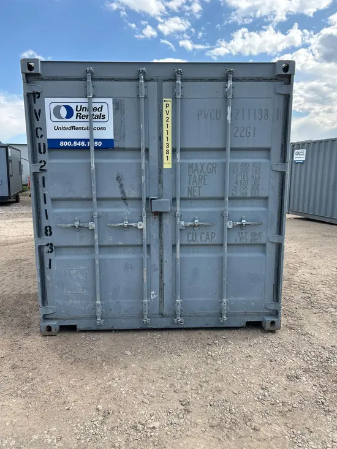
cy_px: 224
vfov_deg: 67.3
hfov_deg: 53.1
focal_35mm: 26
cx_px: 168
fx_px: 337
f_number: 1.5
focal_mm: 5.7
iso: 50
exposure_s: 1/1377
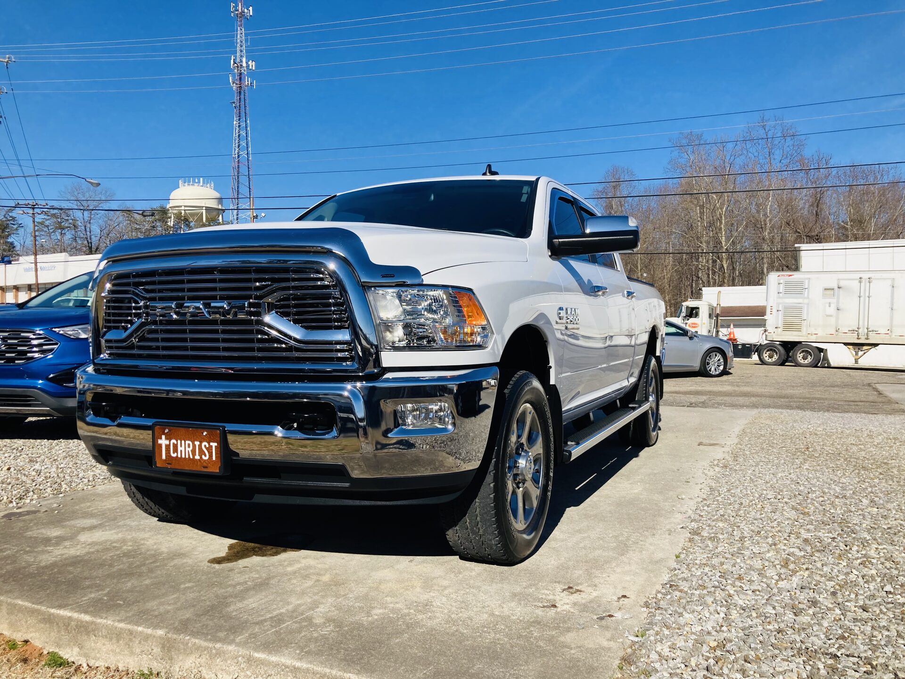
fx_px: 732
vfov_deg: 49.7
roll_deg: +0.9
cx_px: 452
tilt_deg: +0.5
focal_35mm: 28
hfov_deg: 63.4
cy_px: 340
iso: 20
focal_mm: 3.99
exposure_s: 1/2525
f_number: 1.8
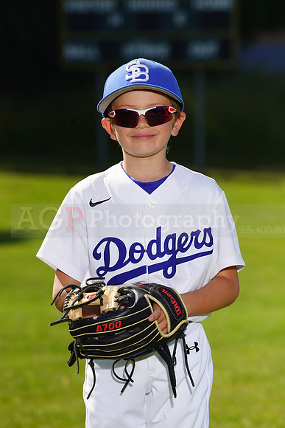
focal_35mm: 235
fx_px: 2789
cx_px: 142
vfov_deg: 8.8
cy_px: 214
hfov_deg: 5.9
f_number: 8
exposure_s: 1/250
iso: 100
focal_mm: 235
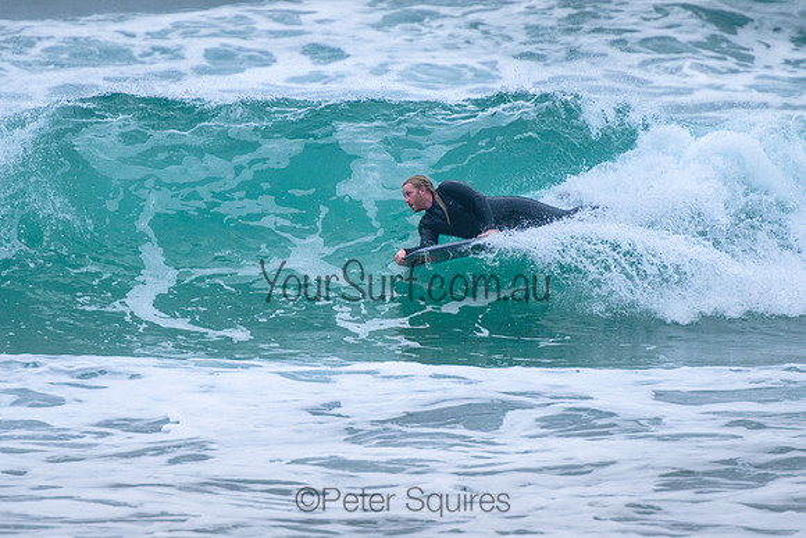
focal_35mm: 550
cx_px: 397
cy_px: 210
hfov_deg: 3.7
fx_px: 12319
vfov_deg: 2.5
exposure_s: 1/2000
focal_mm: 400
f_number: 5.6
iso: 360
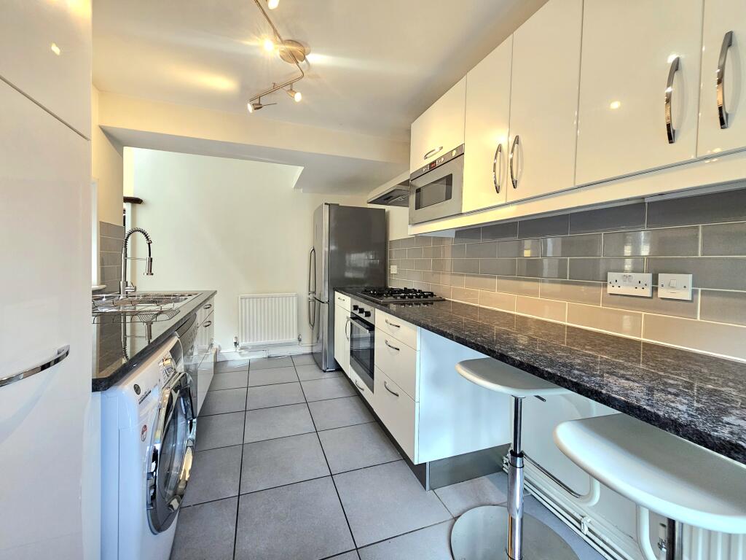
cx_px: 373
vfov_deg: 89.9
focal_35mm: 13
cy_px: 280
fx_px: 280
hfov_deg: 106.2
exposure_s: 1/60.2
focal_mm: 2.2
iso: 125
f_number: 2.2
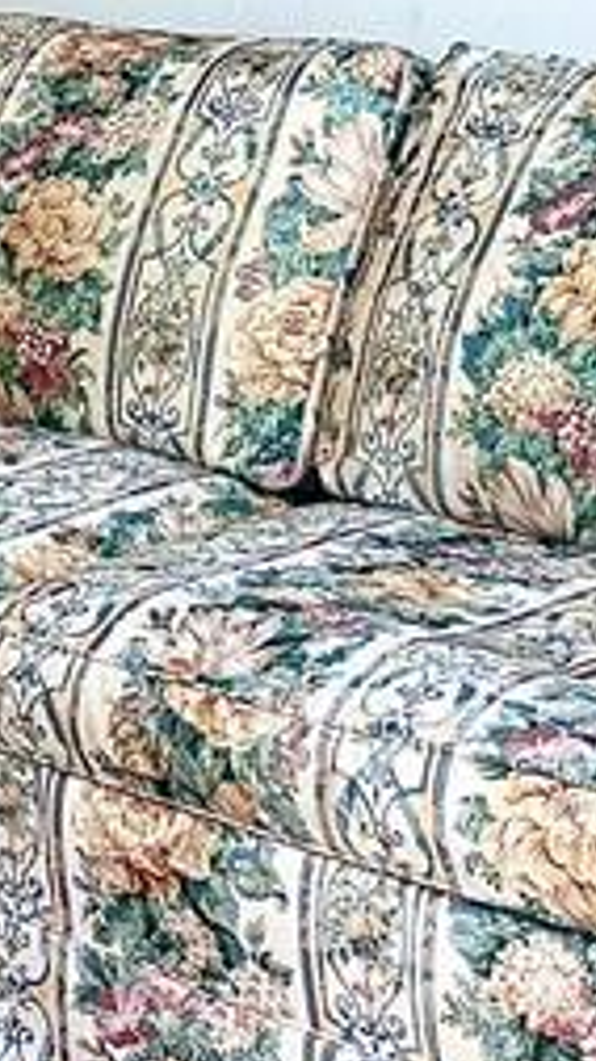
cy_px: -289
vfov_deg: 18.8
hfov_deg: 9.4
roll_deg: +1.1
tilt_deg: +0.3
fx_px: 2983
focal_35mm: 106
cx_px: -1108
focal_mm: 6.76
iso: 100
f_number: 1.78
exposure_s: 1/266
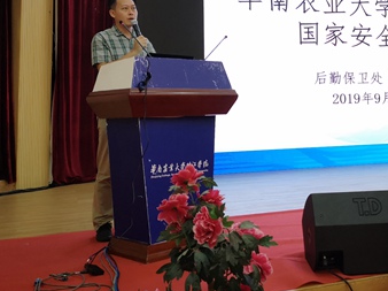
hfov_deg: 38.7
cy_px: 66
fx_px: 538
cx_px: 289
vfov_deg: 29.6
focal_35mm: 48
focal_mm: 3.95
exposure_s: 1/100
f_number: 1.8
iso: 640
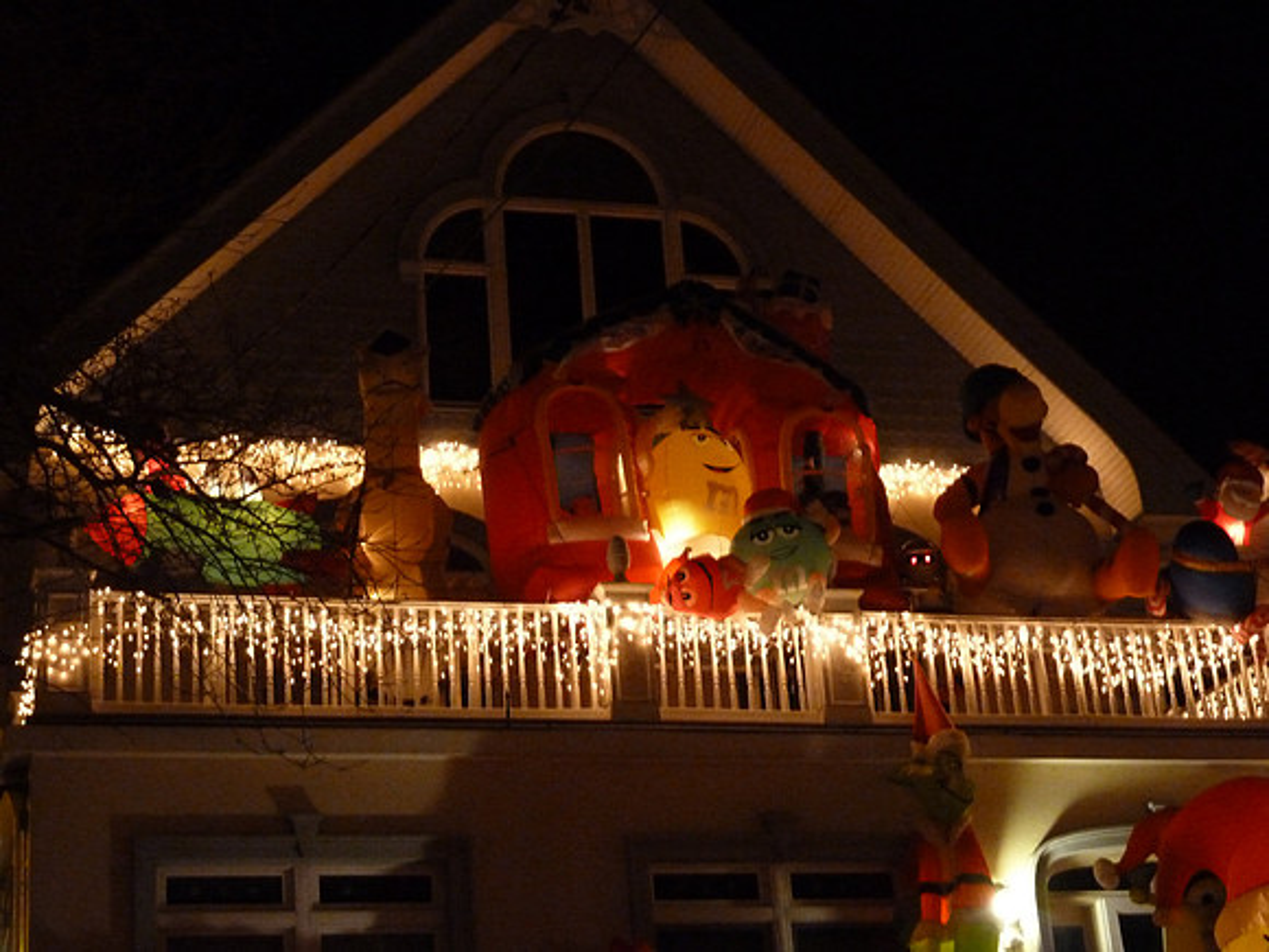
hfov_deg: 27.0
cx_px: 634
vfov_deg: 20.4
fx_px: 2639
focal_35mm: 72
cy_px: 476
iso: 800
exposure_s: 1/10
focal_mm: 11.9
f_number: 4.1
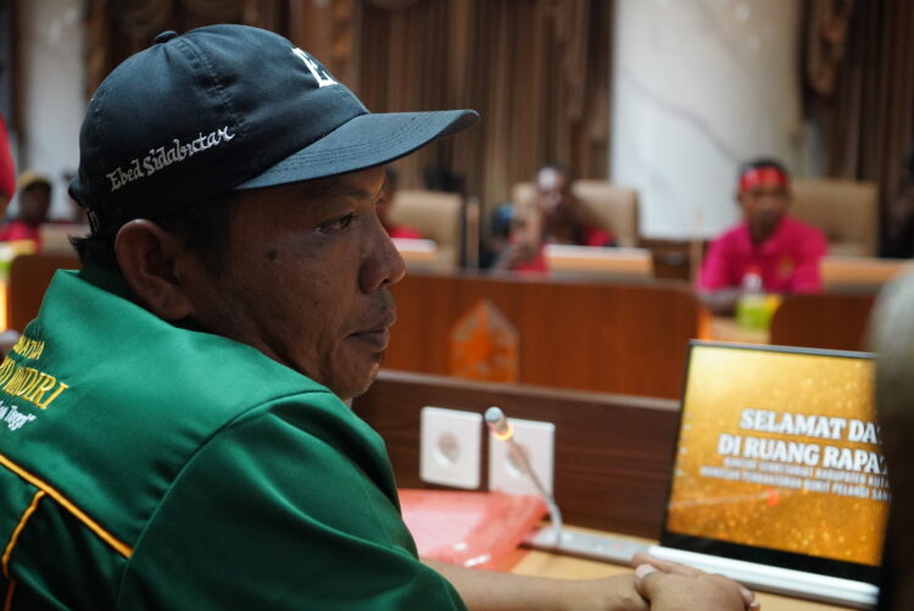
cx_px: 457
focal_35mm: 55
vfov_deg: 24.7
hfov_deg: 36.2
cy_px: 306
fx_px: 1397
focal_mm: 55
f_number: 5
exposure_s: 1/160
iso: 10000
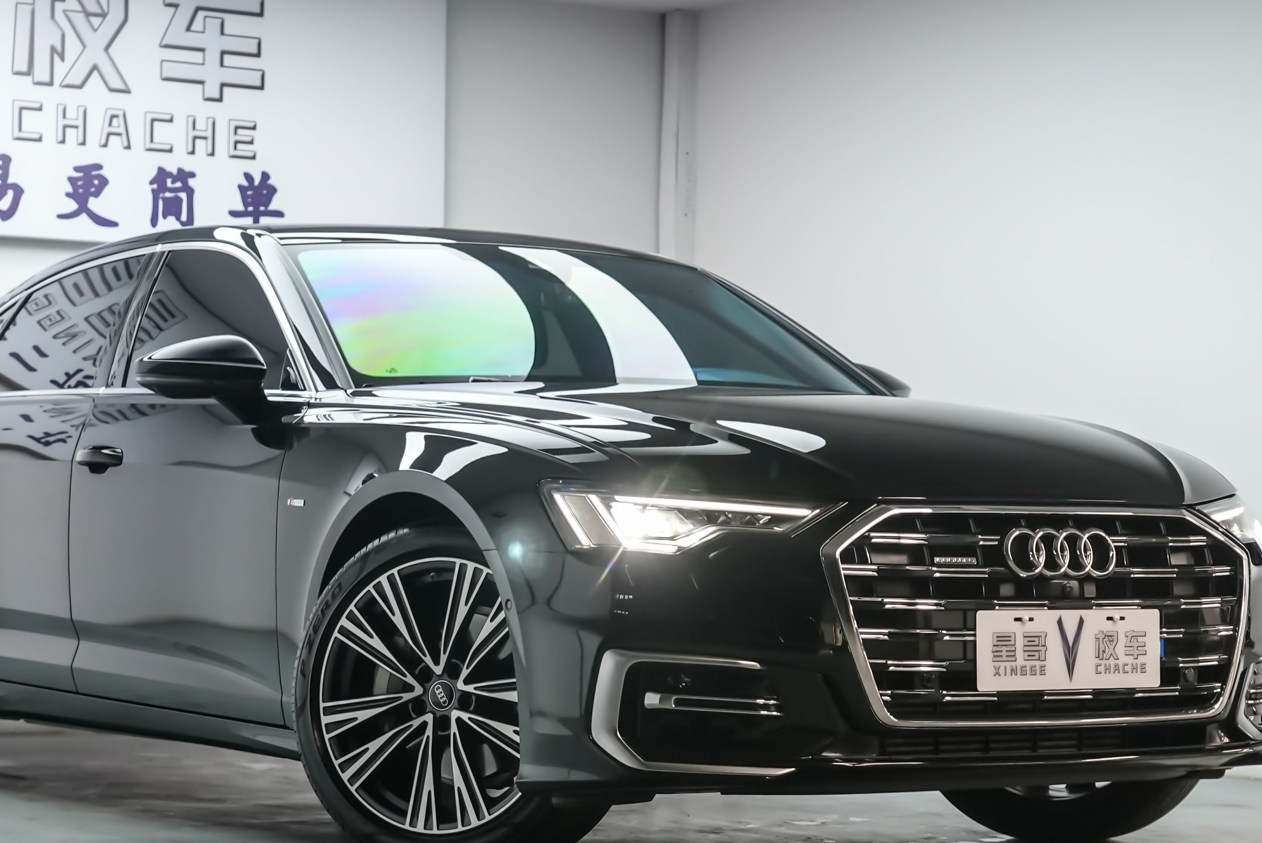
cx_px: 567
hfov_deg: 22.8
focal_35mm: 89
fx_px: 3122
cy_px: 550
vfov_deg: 15.4
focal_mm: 61
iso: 3200
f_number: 4
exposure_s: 1/125
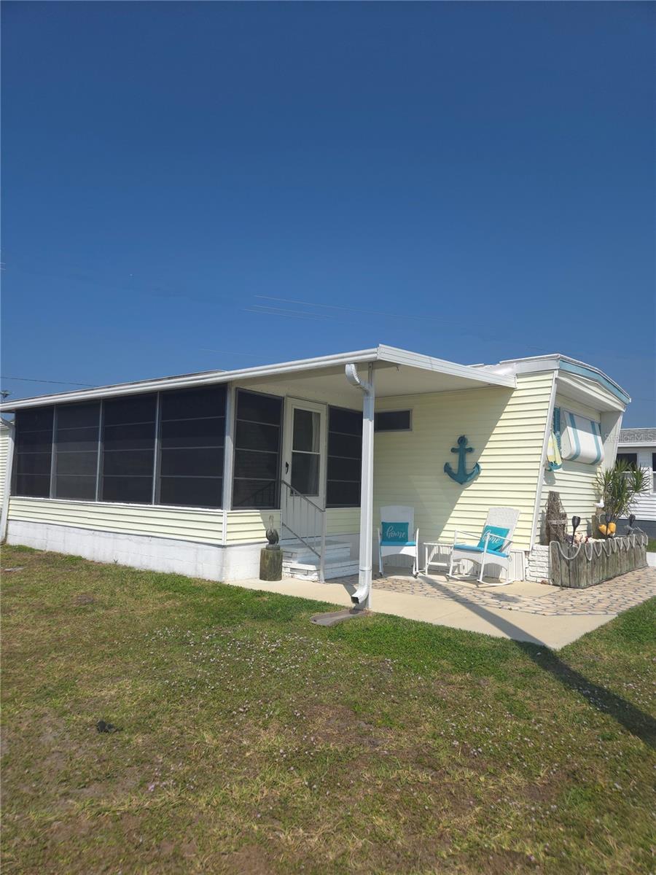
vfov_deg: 73.9
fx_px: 581
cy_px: 438
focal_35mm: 23
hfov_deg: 58.9
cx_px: 328
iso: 50
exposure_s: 1/3480
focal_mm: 5.4
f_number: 1.8
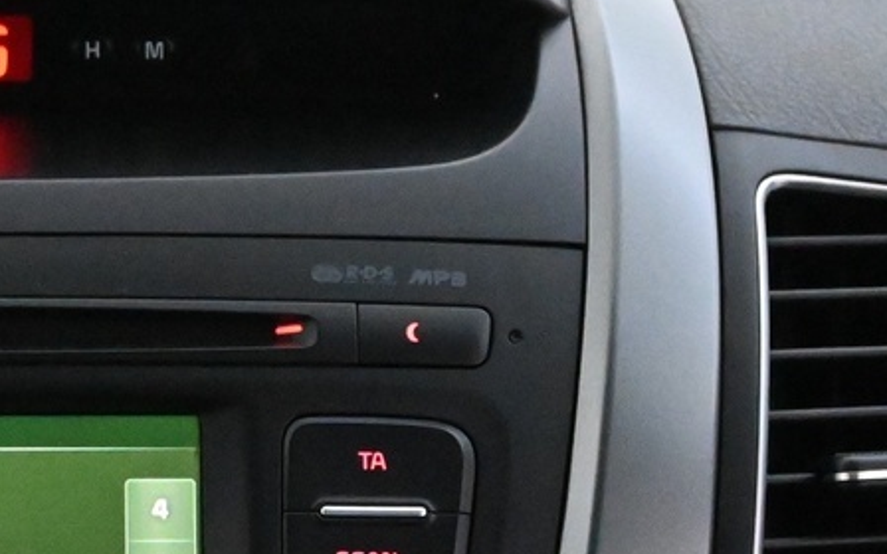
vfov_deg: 6.9
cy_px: 877
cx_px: -91
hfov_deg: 11.0
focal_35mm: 188
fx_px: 4545
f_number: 5
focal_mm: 34
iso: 10000
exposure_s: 1/50
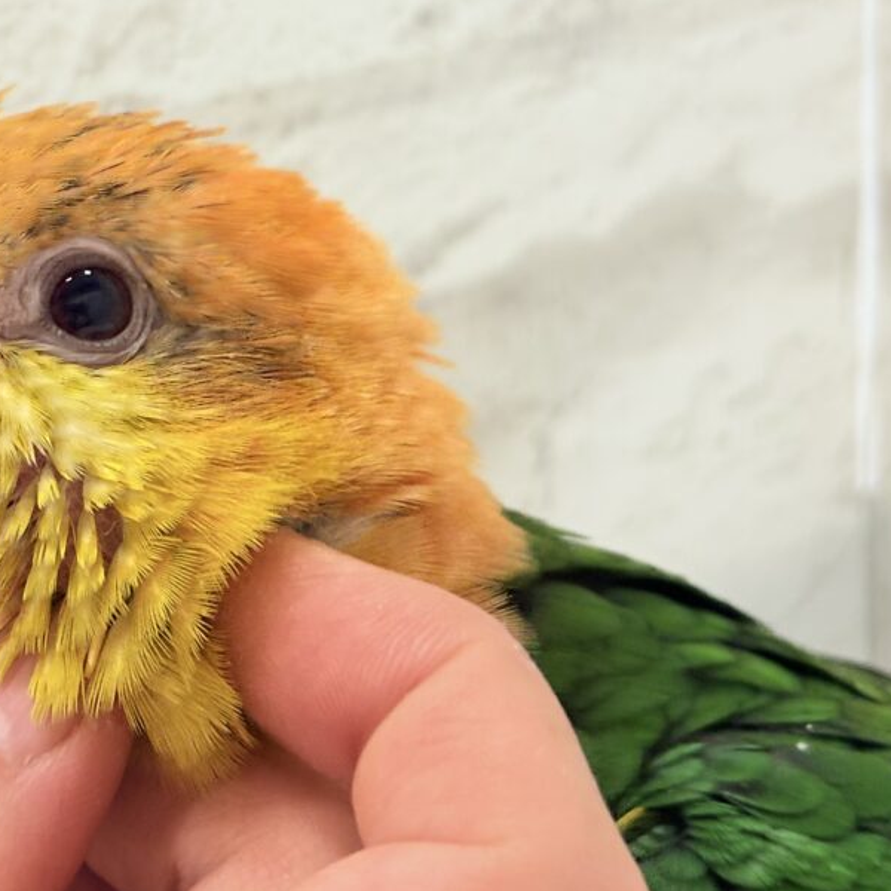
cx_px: 40
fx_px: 2679
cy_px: 306
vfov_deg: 18.8
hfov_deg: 18.5
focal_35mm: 92
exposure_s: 1/100
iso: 125
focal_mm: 5.96
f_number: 1.6
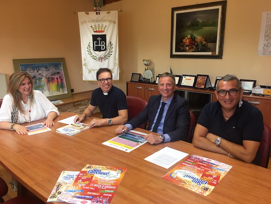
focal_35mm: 29
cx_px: 136
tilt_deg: -12.3
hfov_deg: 61.6
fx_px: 227
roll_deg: +0.7
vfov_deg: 48.3
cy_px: 102
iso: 32
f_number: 2.2
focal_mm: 4.15
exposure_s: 1/17
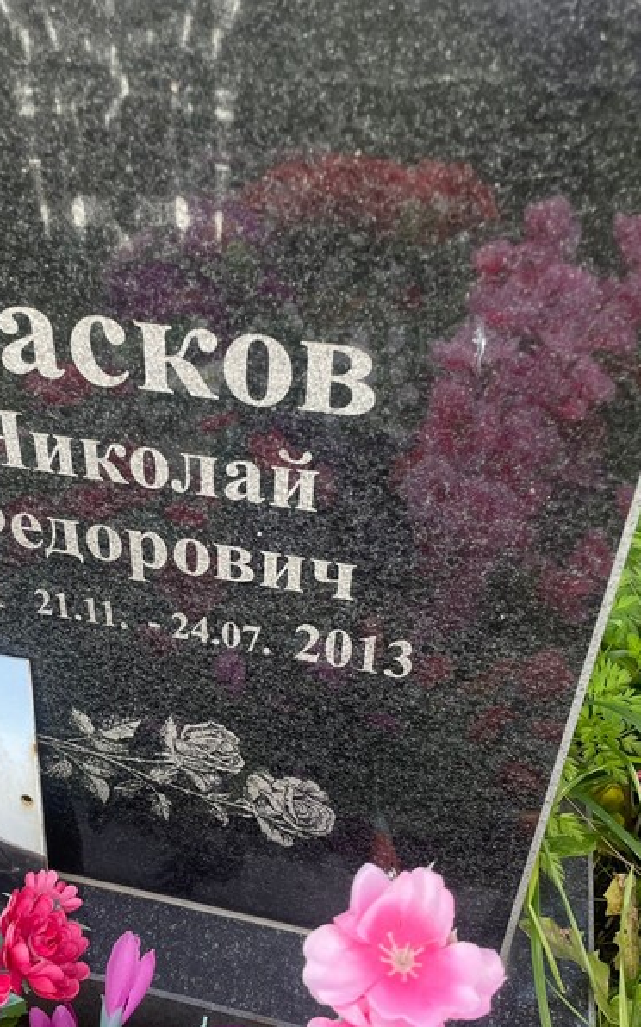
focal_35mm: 37
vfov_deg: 52.8
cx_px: 202
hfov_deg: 34.0
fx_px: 1035
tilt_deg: -45.0
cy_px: 514
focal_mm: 4.2
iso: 32
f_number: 1.6
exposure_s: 1/1147
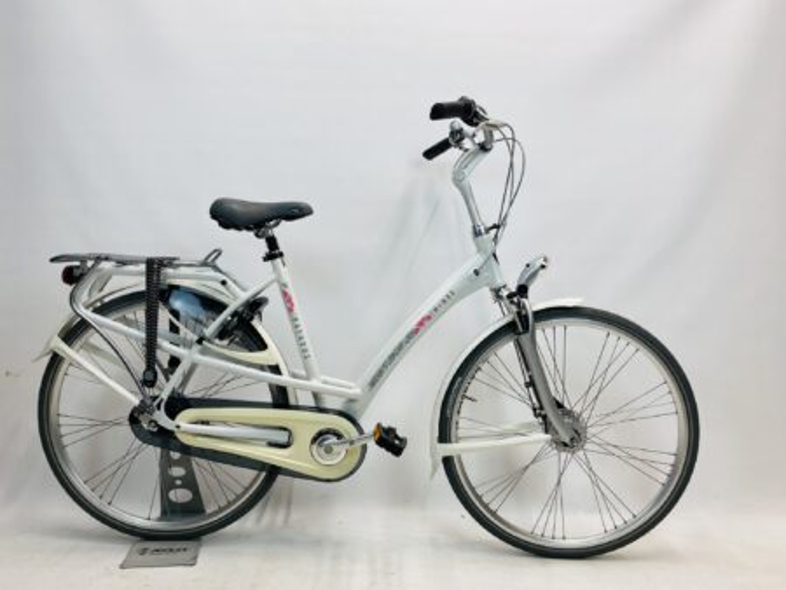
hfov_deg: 67.3
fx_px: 591
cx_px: 393
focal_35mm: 26
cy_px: 295
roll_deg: -1.3
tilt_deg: -4.5
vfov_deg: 53.1
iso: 40
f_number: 1.8
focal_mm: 4.25
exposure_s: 1/100
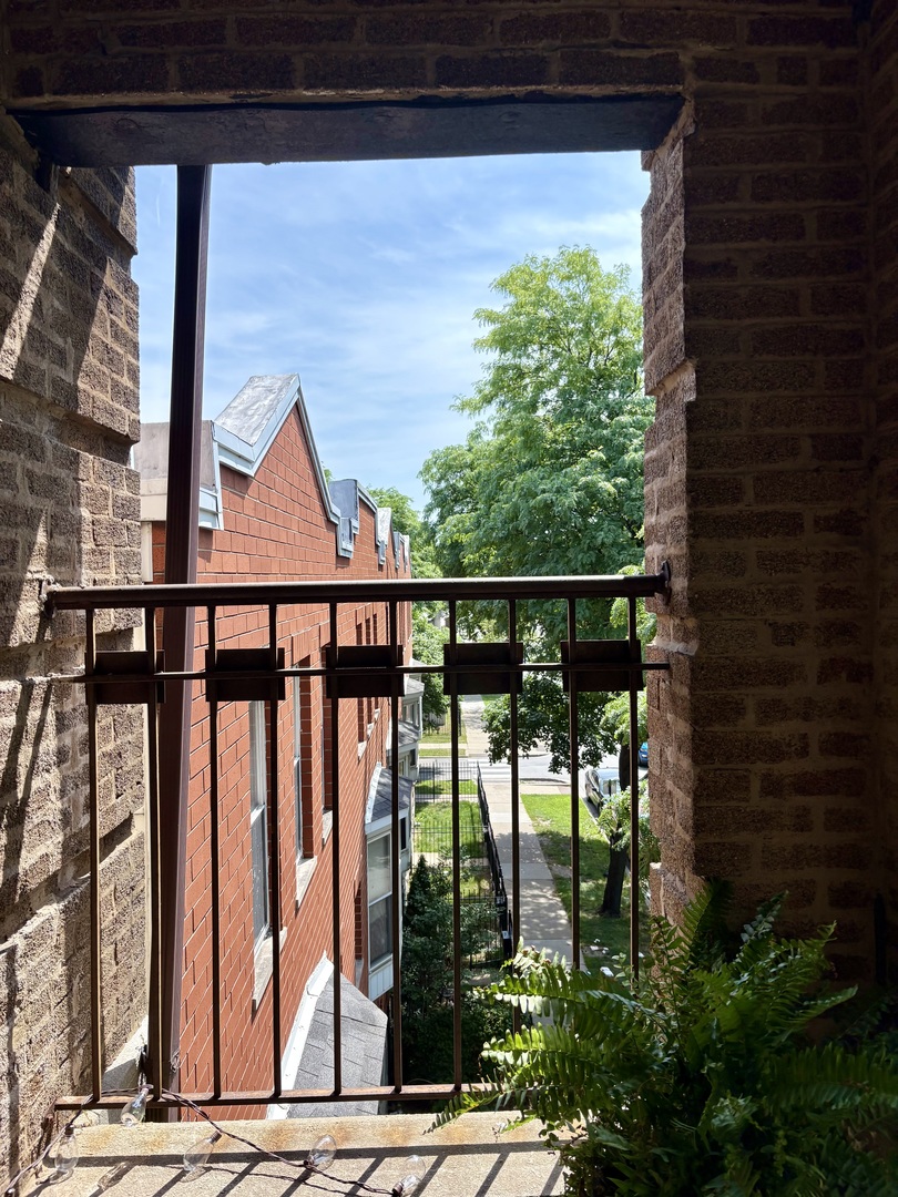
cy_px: 598
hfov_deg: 53.1
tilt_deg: +2.0
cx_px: 449
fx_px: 899
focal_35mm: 26
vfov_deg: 67.3
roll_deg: +1.6
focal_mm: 5.96
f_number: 1.6
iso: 50
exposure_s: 1/1901
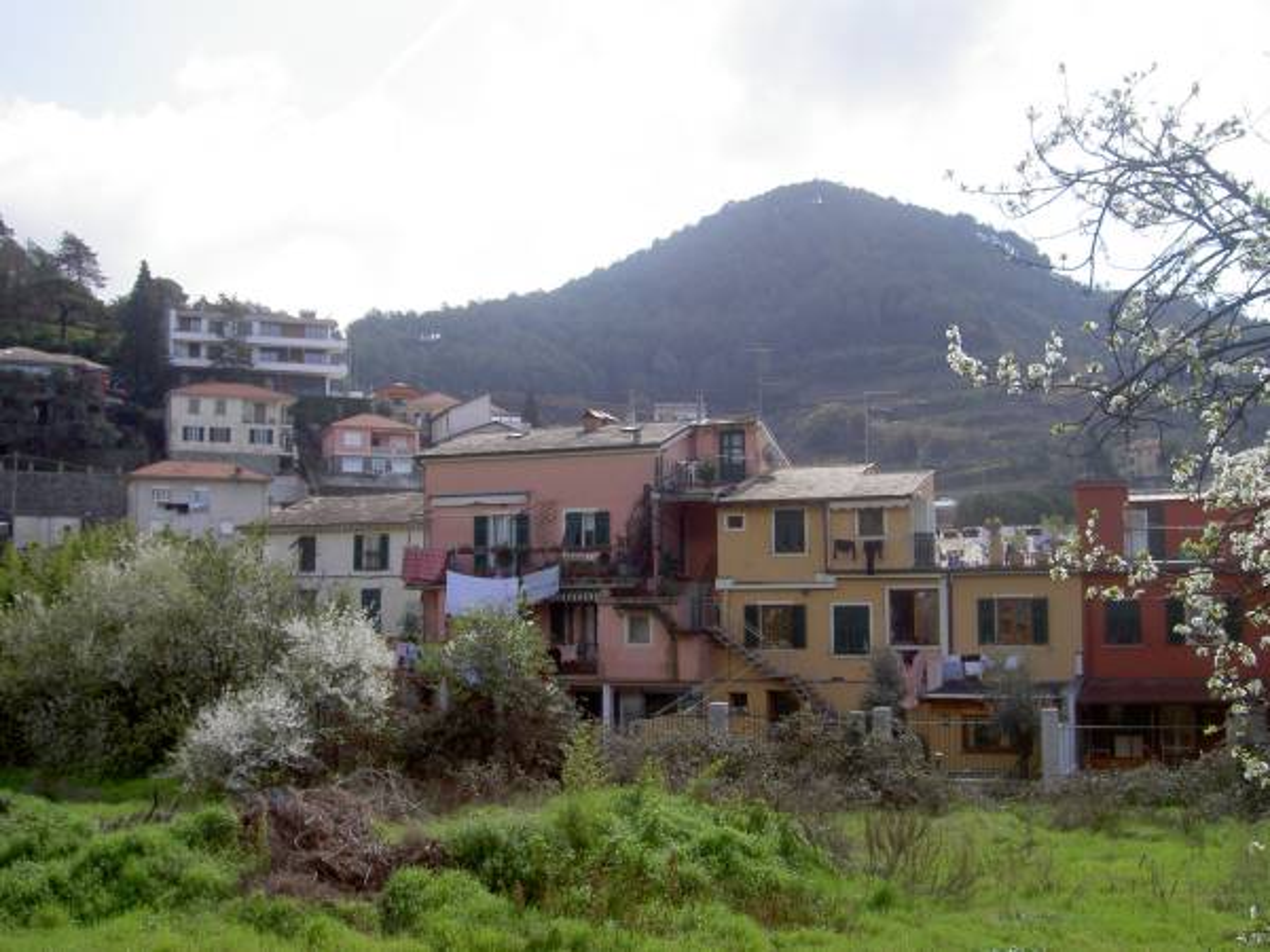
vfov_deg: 36.8
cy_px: 476
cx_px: 635
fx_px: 1431
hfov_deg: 47.9
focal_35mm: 39
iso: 100
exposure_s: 1/400
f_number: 4.7
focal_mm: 8
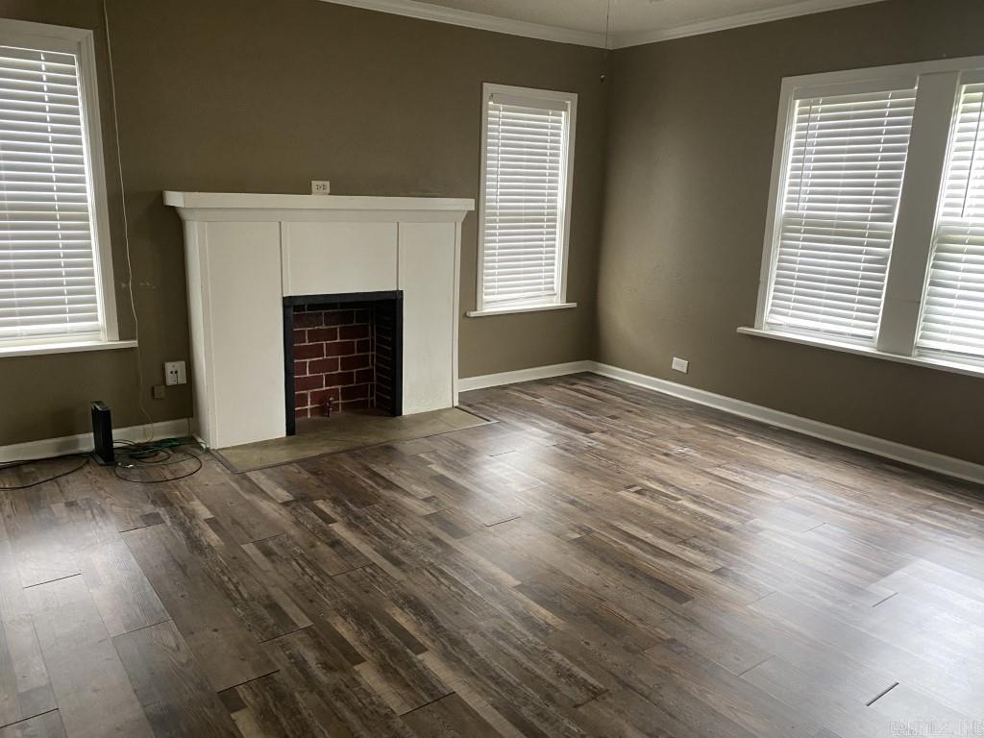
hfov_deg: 67.3
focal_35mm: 26
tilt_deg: -14.8
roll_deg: -1.7
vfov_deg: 53.1
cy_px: 369
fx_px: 739
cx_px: 492
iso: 250
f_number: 1.8
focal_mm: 4.25
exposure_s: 1/60
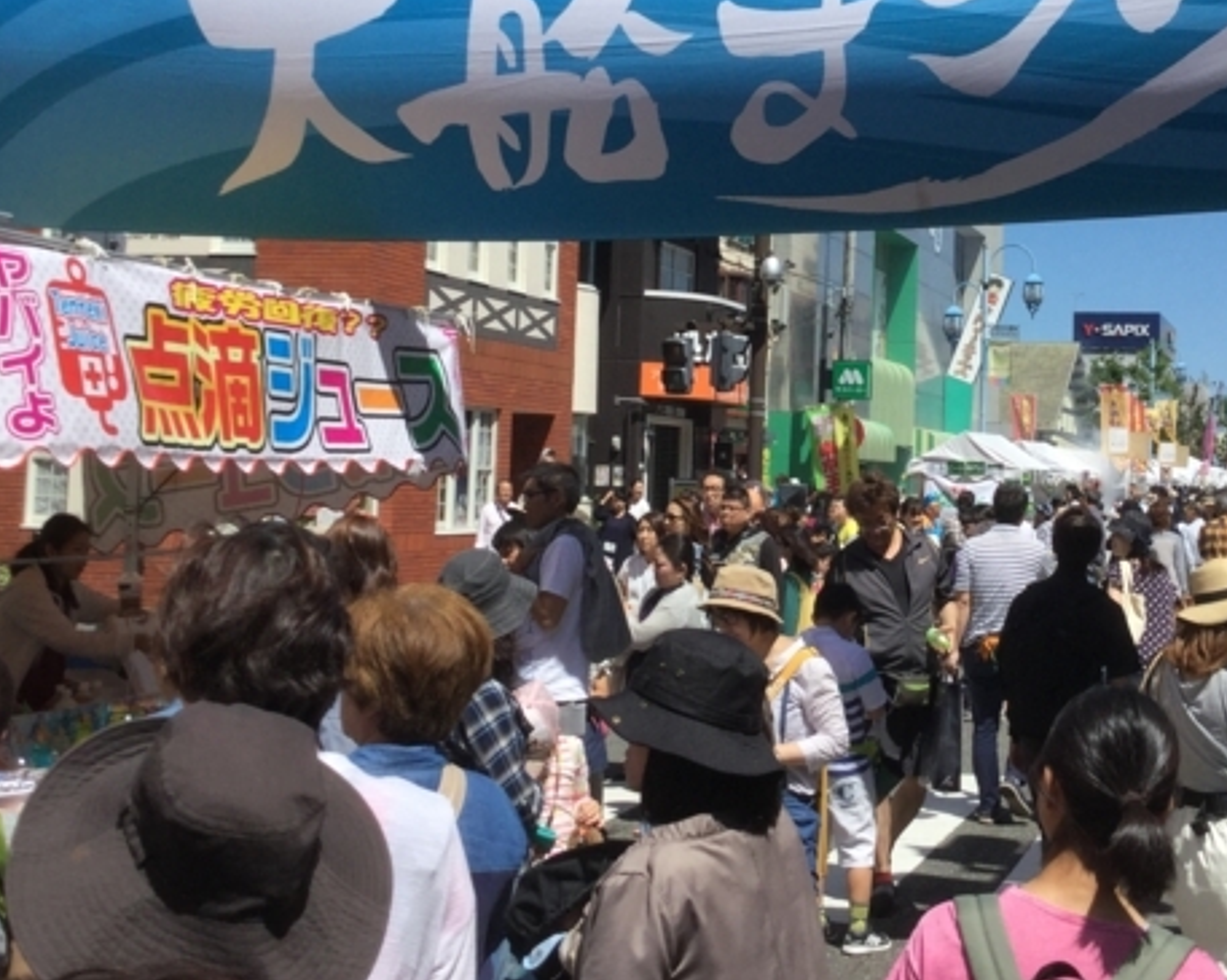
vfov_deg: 28.4
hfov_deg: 35.0
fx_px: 1923
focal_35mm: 53
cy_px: 330
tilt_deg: +4.1
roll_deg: -3.7
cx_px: 816
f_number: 2.4
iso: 25
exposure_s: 1/1894
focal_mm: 3.3
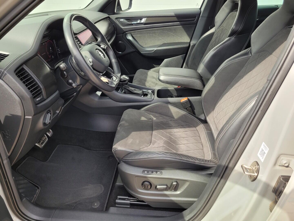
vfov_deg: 53.1
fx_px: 221
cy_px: 110
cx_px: 147
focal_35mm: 26
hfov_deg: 67.3
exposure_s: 1/291
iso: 40
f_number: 1.8
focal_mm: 5.4
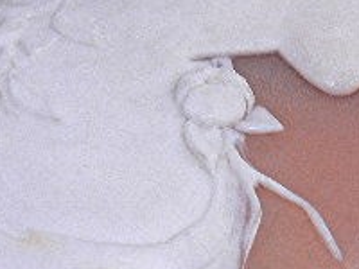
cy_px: 183
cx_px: 251
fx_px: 1960
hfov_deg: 10.5
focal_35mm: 189
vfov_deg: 7.9
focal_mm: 10.6
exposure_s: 1/30
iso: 436
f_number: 8
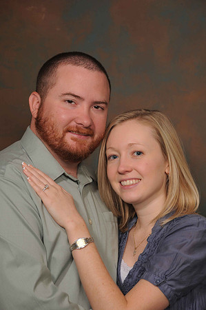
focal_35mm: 120
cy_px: 155
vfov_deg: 17.1
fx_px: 1032
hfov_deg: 11.4
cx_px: 103
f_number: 6.3
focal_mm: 80
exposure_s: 1/125
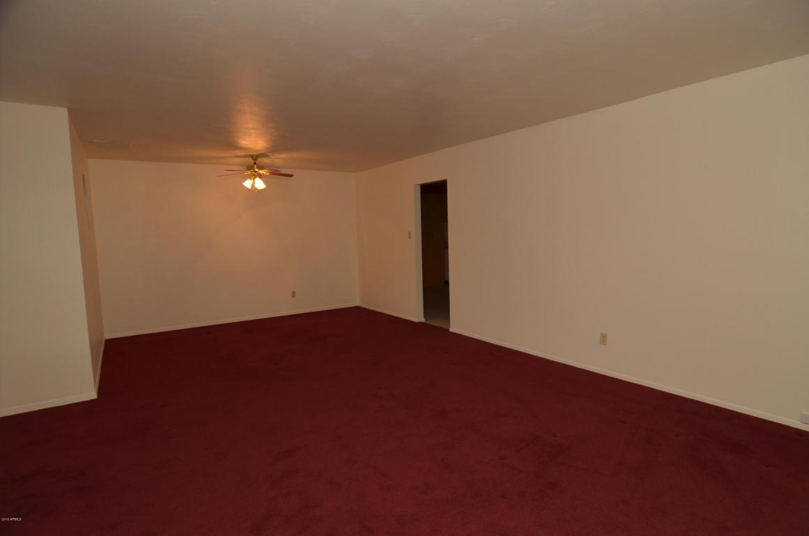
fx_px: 404
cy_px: 268
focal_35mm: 18
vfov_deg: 67.2
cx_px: 404
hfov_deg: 90.1
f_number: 5.6
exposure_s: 1/60
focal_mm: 12
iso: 400
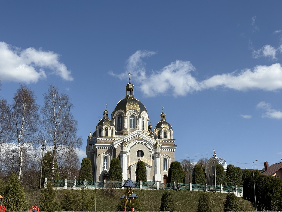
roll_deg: +0.4
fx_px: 424
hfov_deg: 36.8
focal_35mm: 52
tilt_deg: +14.1
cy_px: 106
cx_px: 141
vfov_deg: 28.0
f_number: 1.6
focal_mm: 5.96
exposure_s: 1/4630
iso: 32
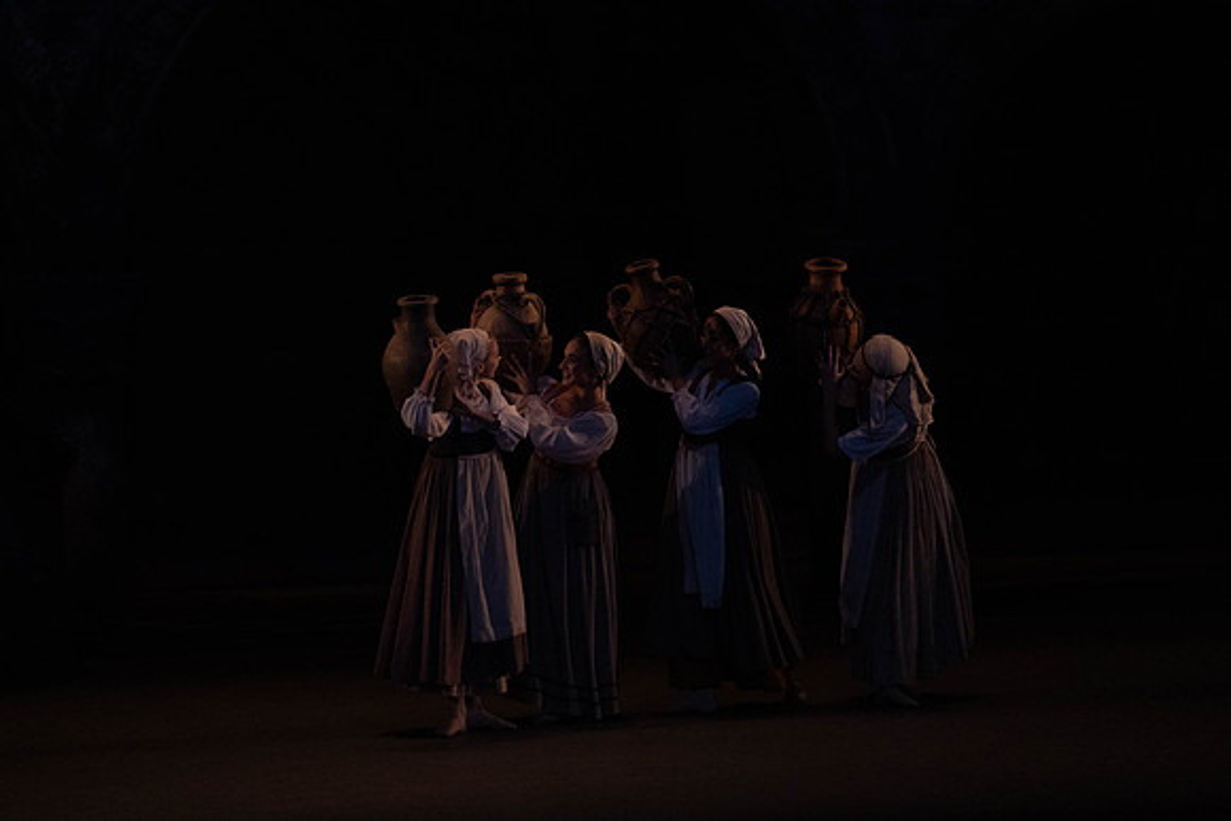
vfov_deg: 4.7
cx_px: 616
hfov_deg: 7.0
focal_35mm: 294
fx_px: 10055
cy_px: 410
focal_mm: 294
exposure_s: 1/250
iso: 8000
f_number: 5.6
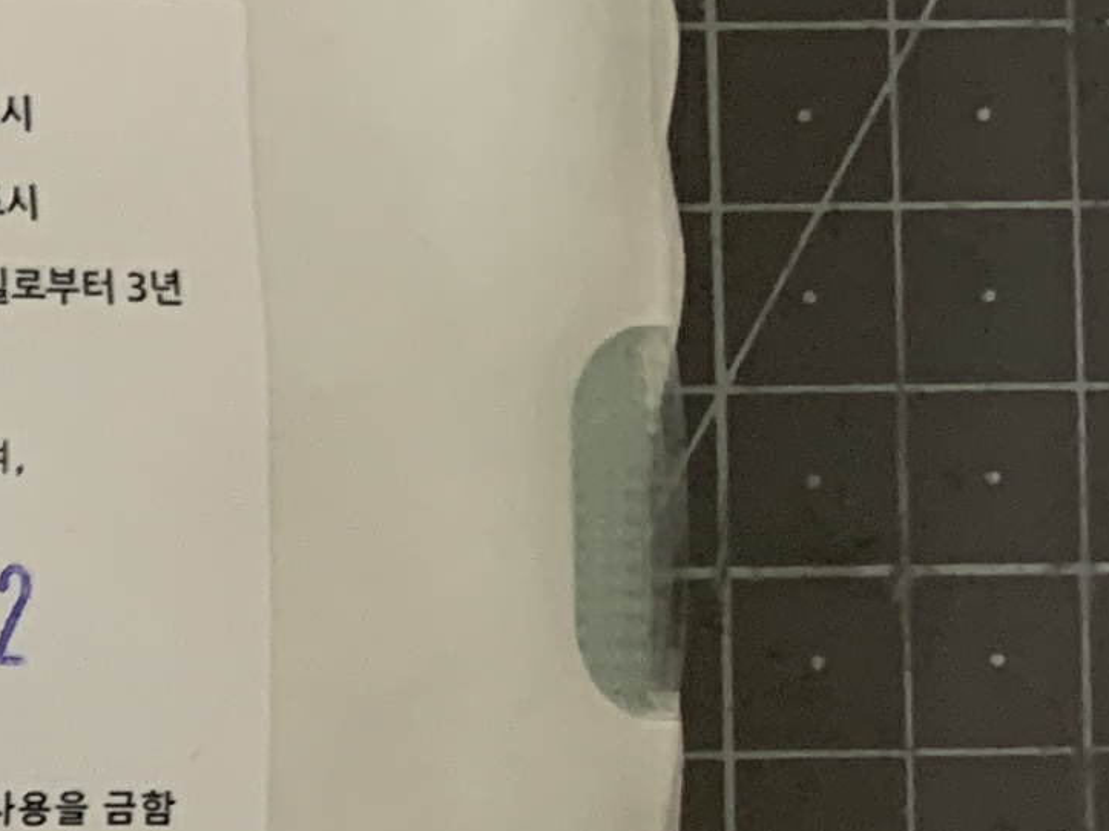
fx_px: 4645
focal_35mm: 145
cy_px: 1455
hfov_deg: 10.8
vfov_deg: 9.7
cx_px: -1850
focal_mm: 4.25
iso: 160
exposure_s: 1/60
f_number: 1.8
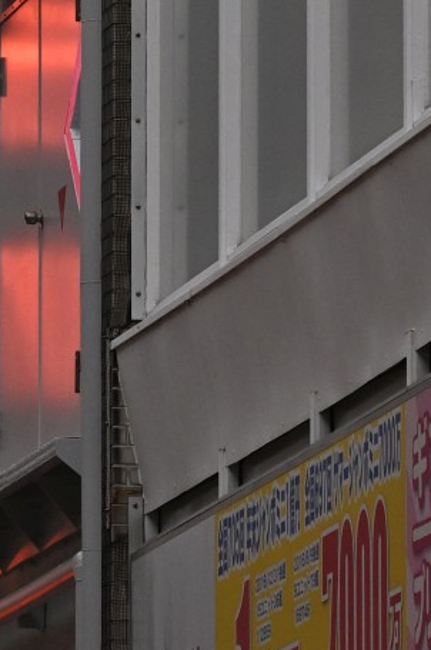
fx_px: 10231
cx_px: -572
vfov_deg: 3.6
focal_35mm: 568
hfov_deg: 2.4
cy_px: -574
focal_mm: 101
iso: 800
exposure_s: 1/125
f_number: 6.3
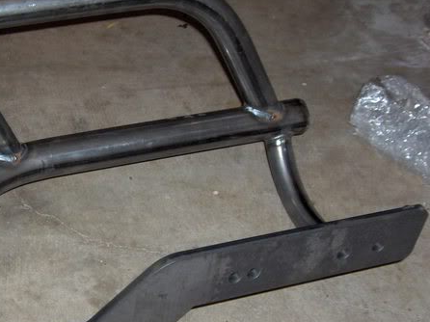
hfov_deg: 26.9
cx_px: 52
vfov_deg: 20.9
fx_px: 869
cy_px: 202
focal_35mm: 70
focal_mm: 8
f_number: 2.8
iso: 100
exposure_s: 1/60
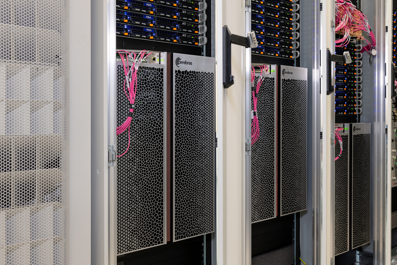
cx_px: 198
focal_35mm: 41
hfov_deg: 47.4
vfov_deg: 32.6
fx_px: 452
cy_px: 134
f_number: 7.1
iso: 100
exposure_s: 1/3
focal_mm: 40
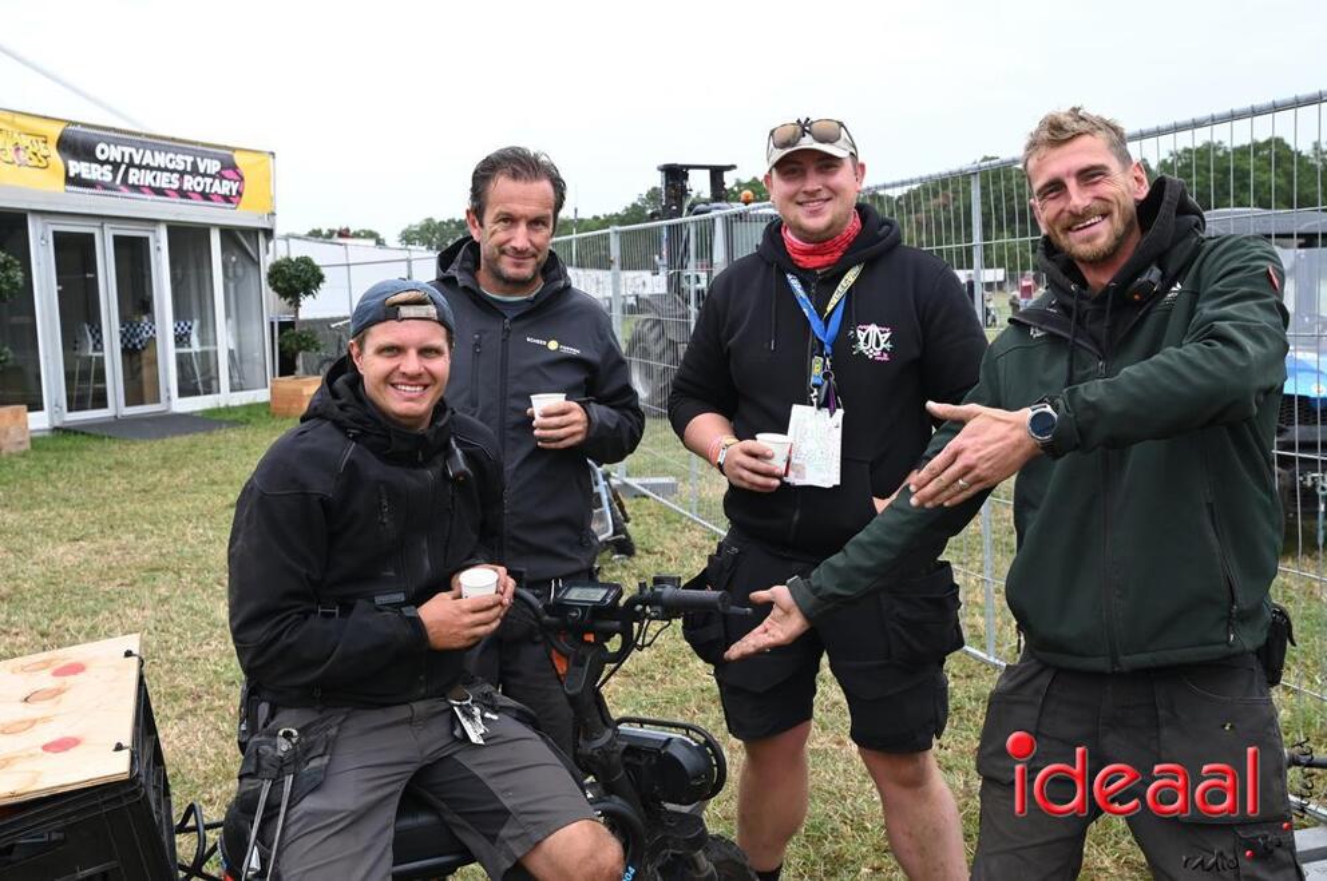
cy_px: 440
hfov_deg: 50.7
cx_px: 664
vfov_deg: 35.0
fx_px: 1399
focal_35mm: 38
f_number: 8
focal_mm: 38
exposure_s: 1/250
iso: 500
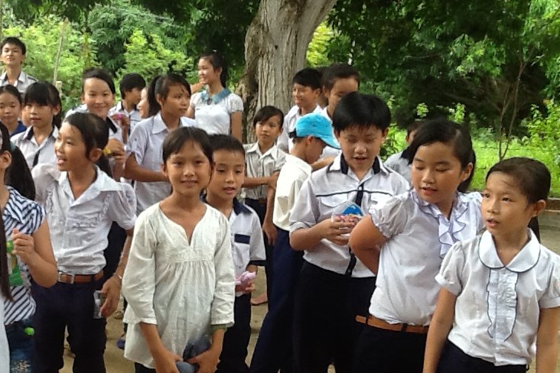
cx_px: 194
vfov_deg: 22.5
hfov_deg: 33.2
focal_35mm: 60
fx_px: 933
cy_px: 250
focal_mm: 2.03
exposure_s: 1/155
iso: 40
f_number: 2.4
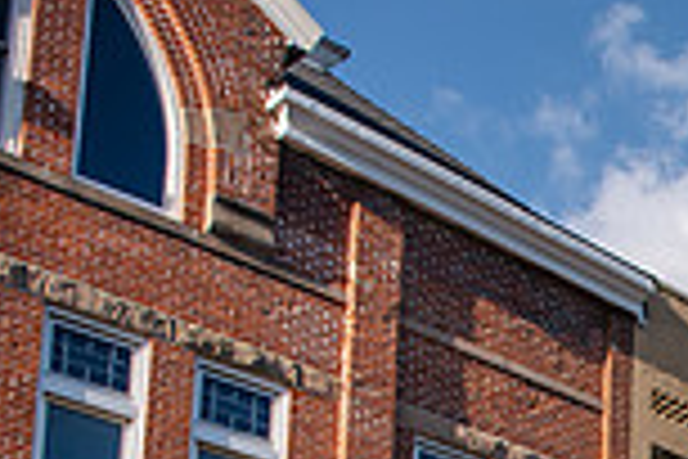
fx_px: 1739
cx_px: 1048
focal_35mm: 91
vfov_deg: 13.3
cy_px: 857
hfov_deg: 19.4
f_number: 4
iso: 64
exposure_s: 1/640
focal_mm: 24
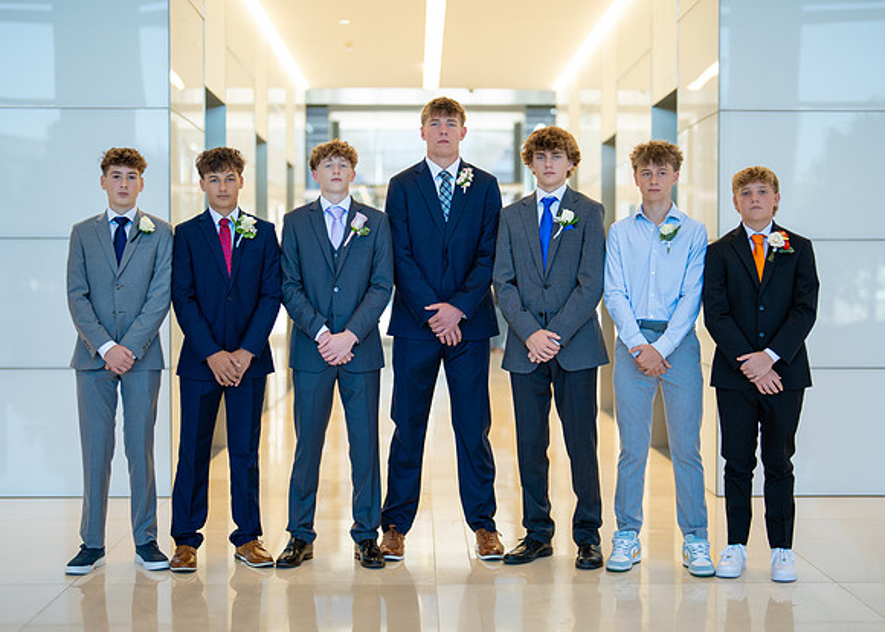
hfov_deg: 32.8
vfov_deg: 23.8
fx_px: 1502
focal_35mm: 60
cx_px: 448
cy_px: 324
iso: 320
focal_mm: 50
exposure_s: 1/640
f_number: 1.2
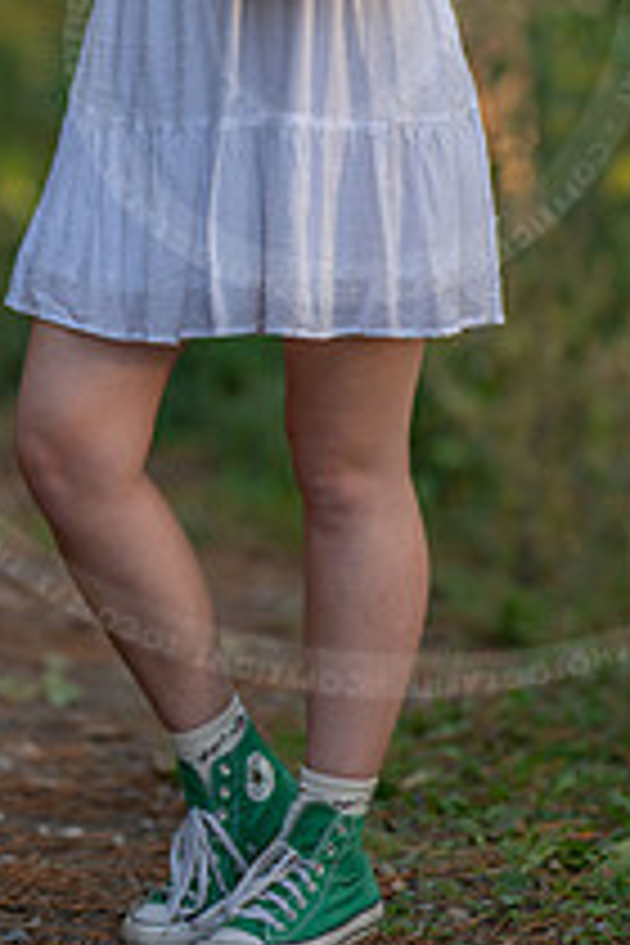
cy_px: 112
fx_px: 4777
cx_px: 356
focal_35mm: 182
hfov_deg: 7.5
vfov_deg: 11.2
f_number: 1.3
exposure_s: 1/640
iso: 160
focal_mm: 85
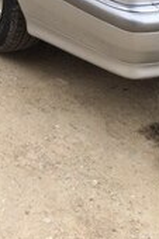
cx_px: -59
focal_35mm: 88
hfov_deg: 14.7
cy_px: -93
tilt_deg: -18.8
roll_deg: +2.0
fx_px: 584
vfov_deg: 20.6
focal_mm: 4.15
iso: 32
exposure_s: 1/345
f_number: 2.2
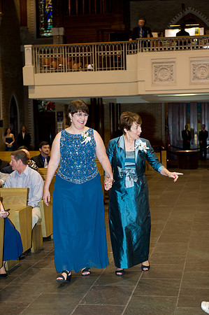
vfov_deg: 28.9
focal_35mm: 70
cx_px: 104
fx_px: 611
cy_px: 158
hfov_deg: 19.4
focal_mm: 70
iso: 1250
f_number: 4.5
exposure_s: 1/60
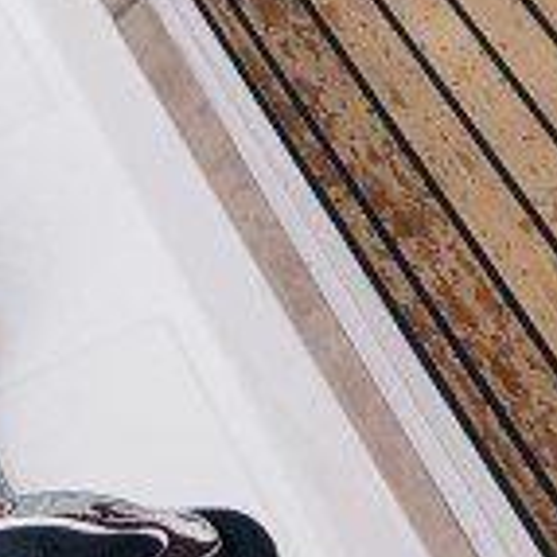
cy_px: -522
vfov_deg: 9.3
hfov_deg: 8.9
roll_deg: +1.1
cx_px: 1336
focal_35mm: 177
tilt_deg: -24.6
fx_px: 3222
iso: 20
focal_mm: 3.99
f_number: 1.8
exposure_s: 1/357
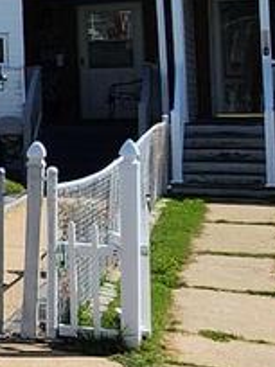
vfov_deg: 19.8
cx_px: -737
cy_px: 68
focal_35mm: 98
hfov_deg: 8.9
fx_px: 1038
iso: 50
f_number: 2.2
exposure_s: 1/2937
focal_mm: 2.2
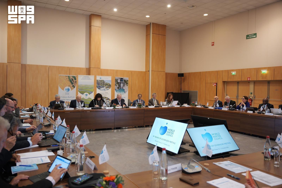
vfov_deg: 43.6
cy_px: 94
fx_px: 235
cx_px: 141
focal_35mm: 30
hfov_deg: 61.9
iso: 2000
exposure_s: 1/125
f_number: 2.8
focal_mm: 30
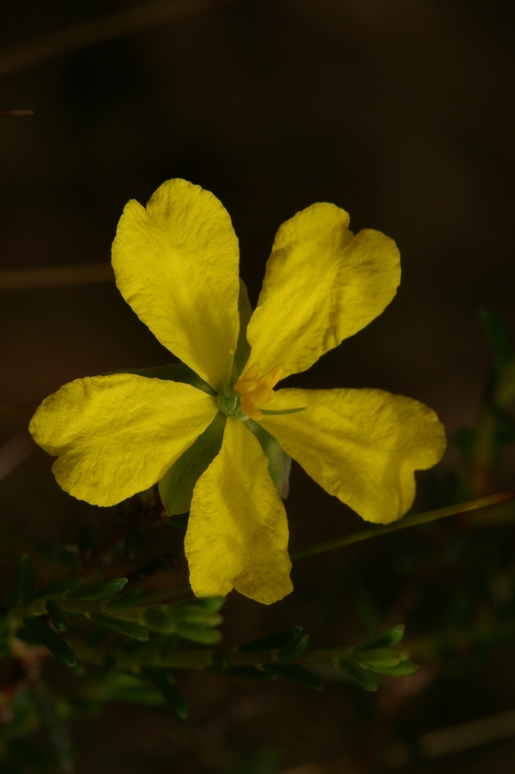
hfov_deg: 9.1
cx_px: 258
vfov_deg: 13.7
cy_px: 387
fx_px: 3223
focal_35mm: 150
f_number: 14
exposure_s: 1/50
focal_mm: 100
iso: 100
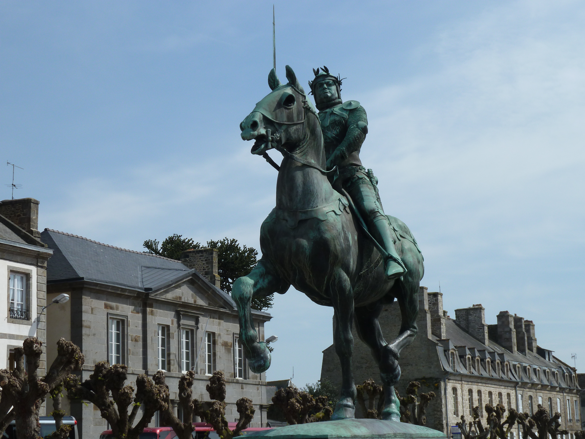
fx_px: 1318
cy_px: 220
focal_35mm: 78
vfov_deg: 18.9
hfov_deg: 25.0
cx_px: 292
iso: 80
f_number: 5.6
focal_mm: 12.8
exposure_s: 1/500
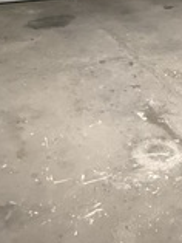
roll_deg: +1.2
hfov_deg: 25.4
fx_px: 399
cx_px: 139
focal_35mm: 57
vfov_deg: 31.3
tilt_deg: -12.6
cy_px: 2
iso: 1250
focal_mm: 2.22
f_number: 2.2
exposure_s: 1/40
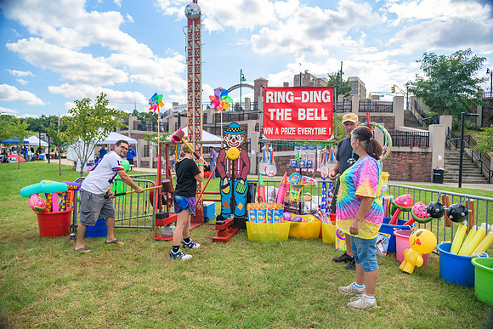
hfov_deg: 73.7
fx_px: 329
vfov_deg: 53.2
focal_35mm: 24
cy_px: 164
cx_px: 246
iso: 64
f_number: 4
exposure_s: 1/160
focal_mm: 24
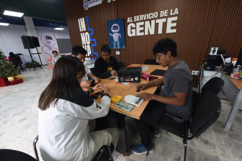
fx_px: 94
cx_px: 121
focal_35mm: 14
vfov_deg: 81.2
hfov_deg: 104.3
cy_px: 80
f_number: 5
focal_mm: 14
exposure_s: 1/200
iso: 2000
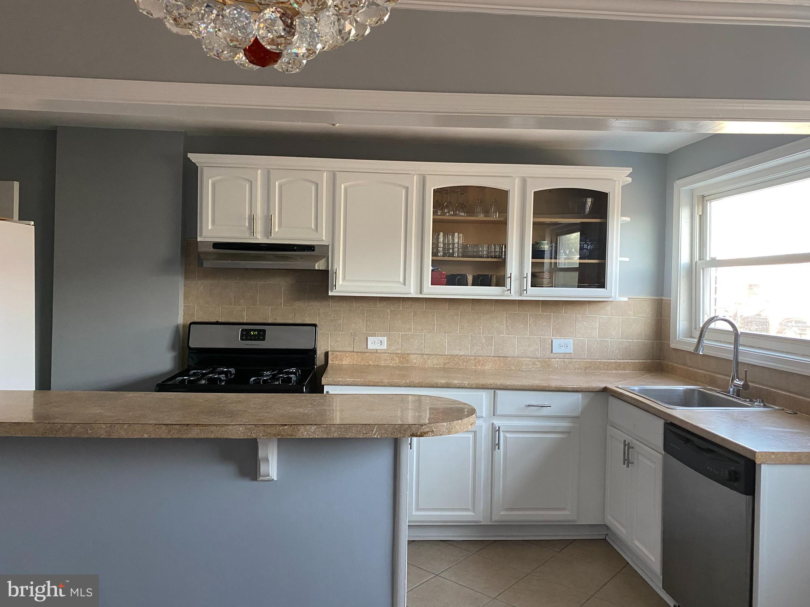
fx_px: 608
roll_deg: -1.0
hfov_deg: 67.3
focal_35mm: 26
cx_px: 405
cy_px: 304
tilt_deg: -1.9
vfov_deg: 53.1
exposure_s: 1/60
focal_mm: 4.25
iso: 250
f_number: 1.8
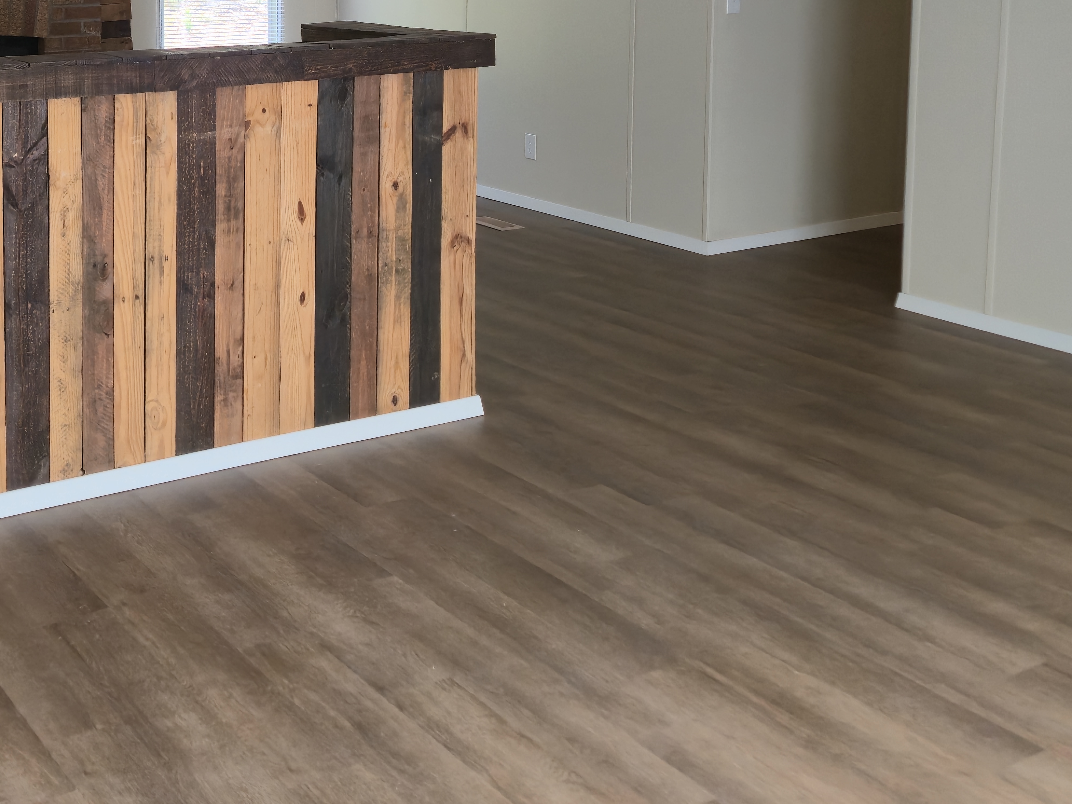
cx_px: 252
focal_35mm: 47
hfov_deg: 39.2
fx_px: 1456
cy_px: 73
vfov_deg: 29.5
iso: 100
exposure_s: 1/60
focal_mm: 5.4
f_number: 1.8
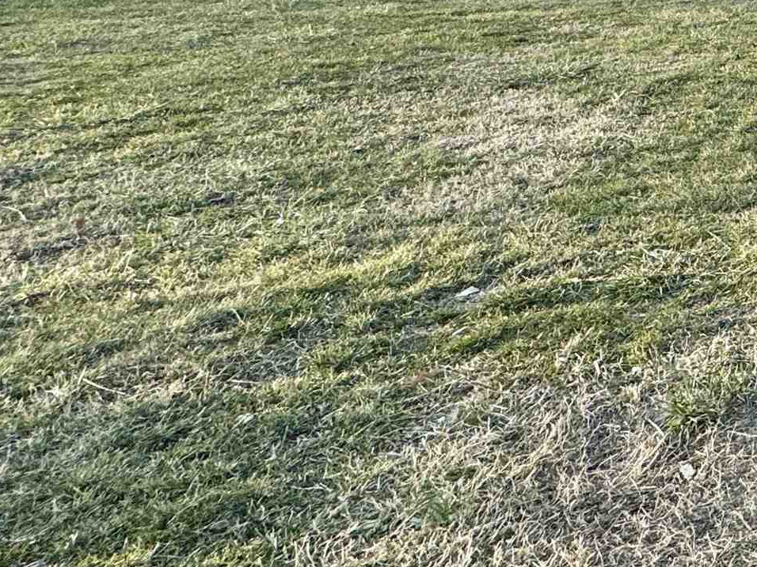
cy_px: -54
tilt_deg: -4.7
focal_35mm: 45
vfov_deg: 29.1
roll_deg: -1.5
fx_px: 984
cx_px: 1212
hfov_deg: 26.1
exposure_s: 1/734
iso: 50
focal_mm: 2.22
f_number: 2.2
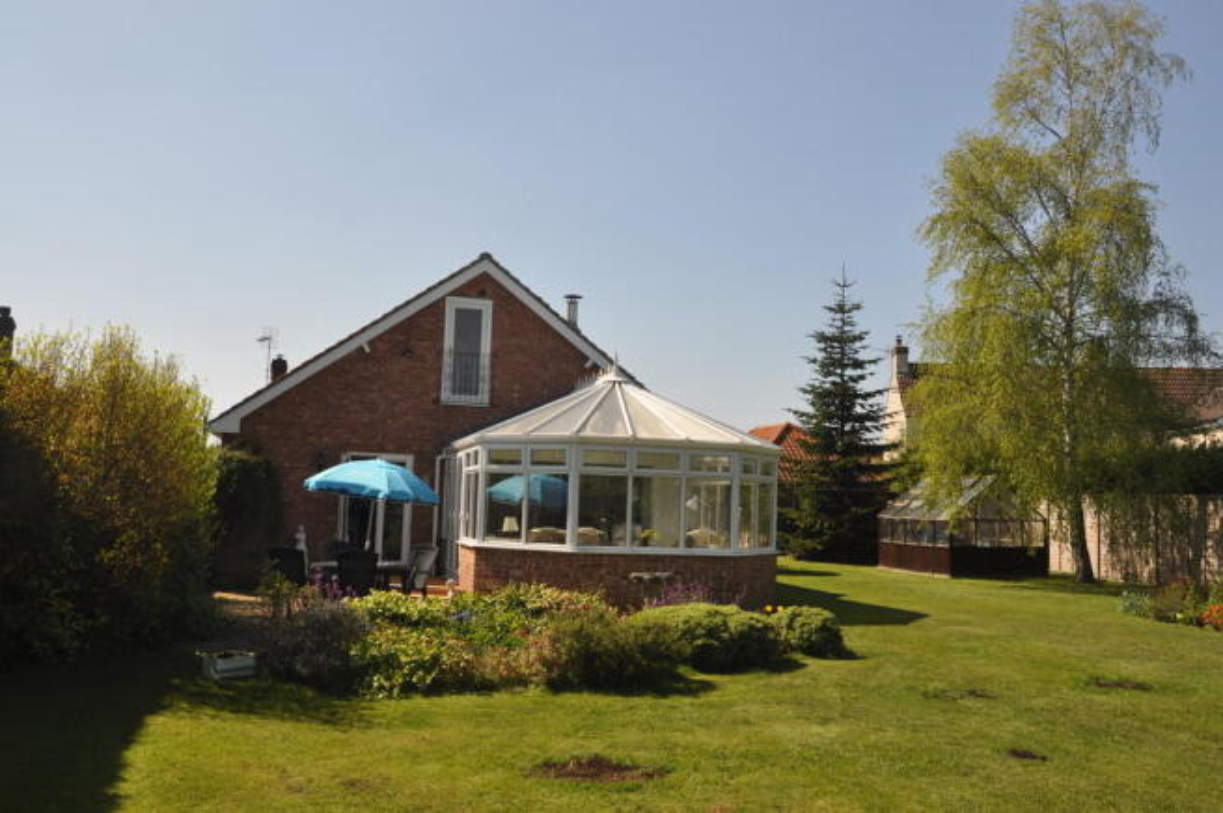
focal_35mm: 32
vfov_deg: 41.6
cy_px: 406
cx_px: 612
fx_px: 1069
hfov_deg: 59.5
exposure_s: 1/200
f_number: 9
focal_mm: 21
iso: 200
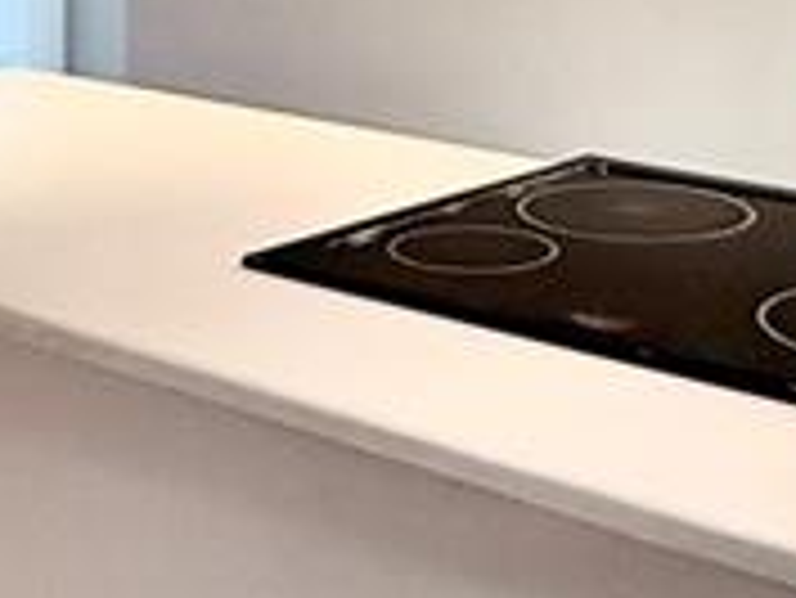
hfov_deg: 24.1
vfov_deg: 17.1
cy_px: -180
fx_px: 1864
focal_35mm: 81
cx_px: 355
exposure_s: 1/120
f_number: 2.2
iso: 250
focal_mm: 2.22
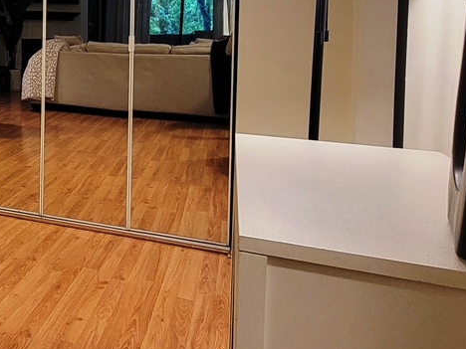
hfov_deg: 37.4
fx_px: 538
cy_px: 57
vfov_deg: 34.5
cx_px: -71
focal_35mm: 40
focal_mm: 2.2
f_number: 2.2
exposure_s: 1/60
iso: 320
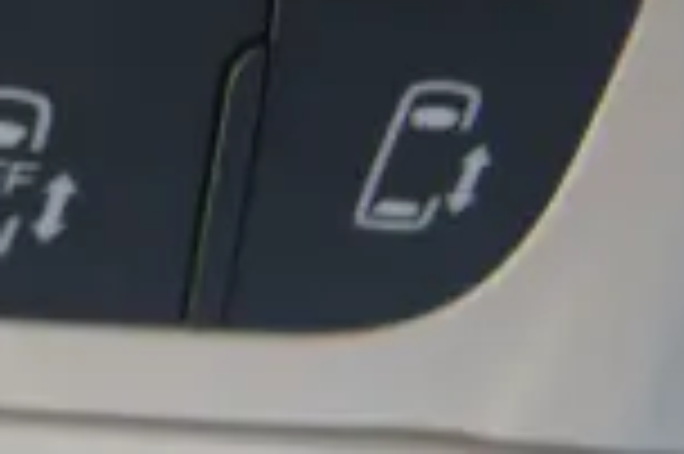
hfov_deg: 14.1
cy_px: -18
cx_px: -256
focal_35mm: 139
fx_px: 2638
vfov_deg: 9.8
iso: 125
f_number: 4
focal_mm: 22
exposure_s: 1/40
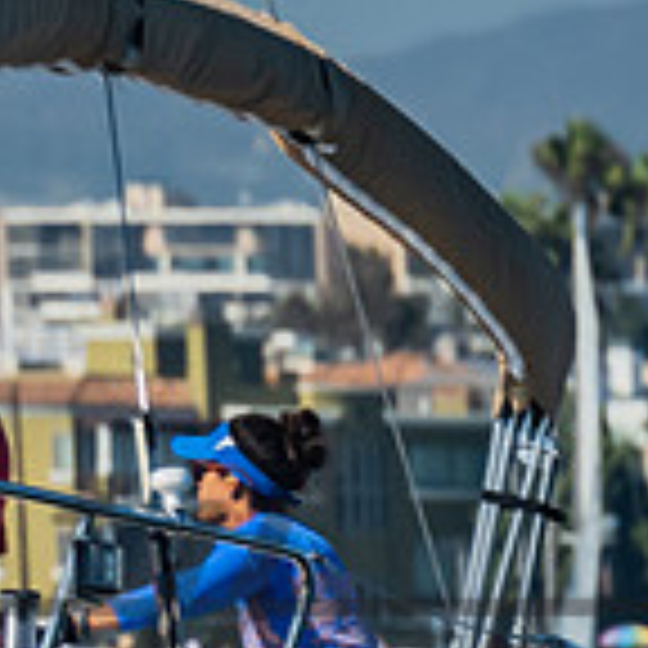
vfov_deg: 1.1
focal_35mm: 1564
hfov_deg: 1.1
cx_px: -1200
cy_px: 62
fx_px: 33124
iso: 160
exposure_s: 1/500
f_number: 6.3
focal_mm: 200
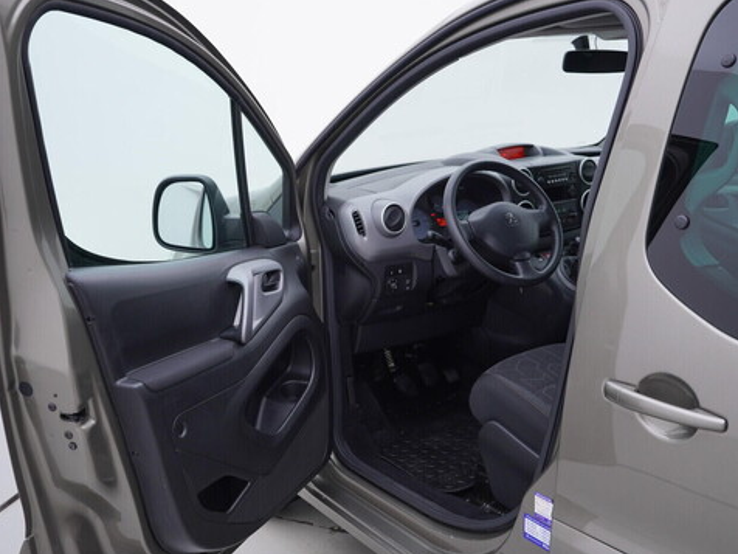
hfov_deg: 46.8
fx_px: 853
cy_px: 277
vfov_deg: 36.0
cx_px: 361
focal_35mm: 40
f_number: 3.5
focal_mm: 24
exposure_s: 1/60
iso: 125
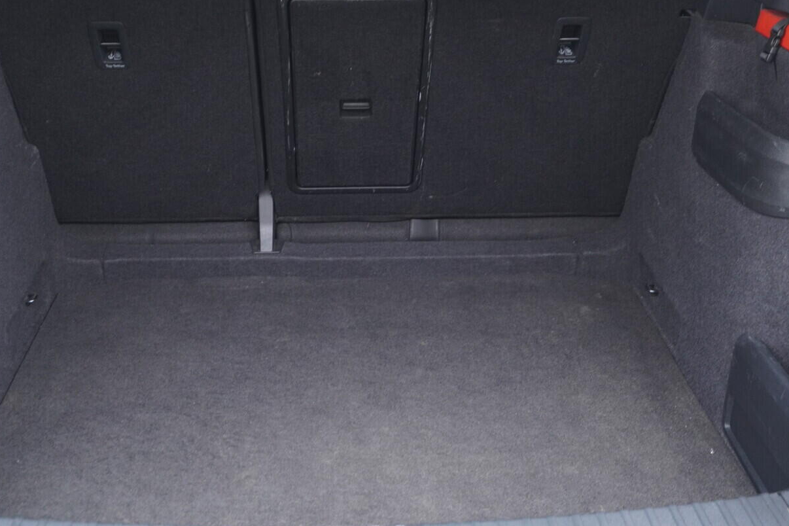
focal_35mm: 43
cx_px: 347
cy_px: 270
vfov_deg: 31.2
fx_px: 942
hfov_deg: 45.3
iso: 1000
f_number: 2.8
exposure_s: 1/40
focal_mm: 24
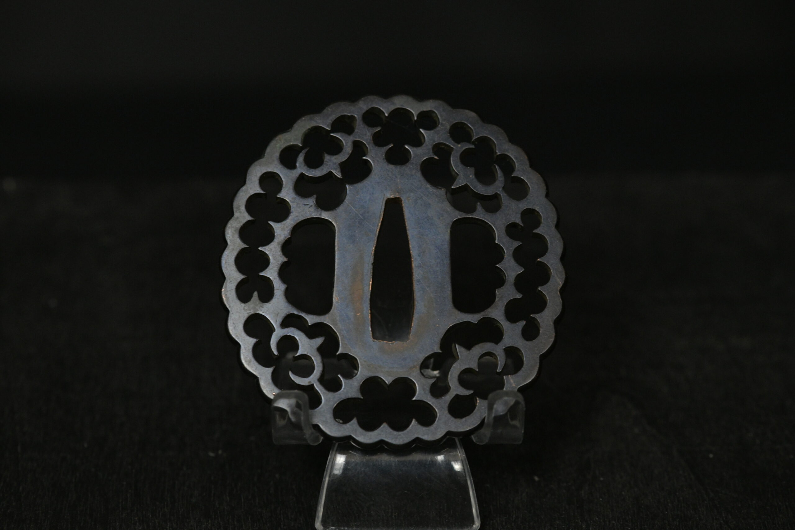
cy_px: 265
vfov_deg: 13.0
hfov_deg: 19.5
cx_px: 398
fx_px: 2319
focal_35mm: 105
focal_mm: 105
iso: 3600
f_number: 9
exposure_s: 1/125
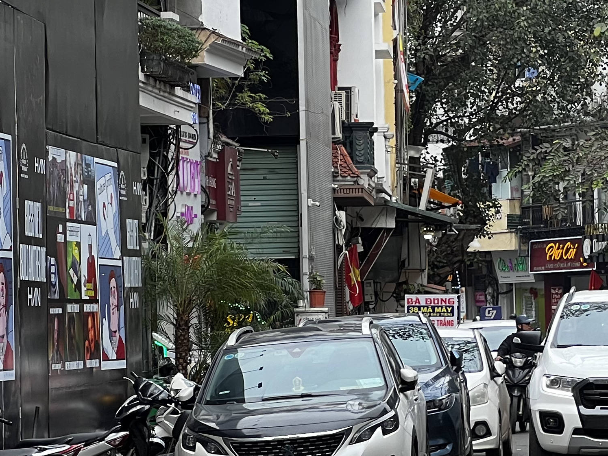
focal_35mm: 206
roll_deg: +1.9
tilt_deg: +1.1
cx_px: 774
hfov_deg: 9.4
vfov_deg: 7.2
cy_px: 281
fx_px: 3618
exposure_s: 1/129
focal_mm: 9
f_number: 2.8
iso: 32
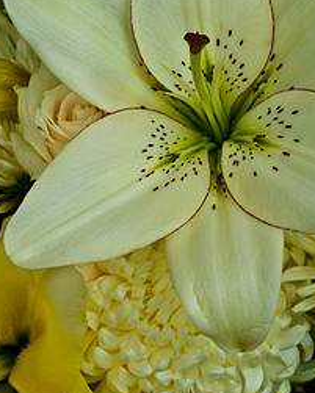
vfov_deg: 12.7
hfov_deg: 10.2
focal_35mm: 151
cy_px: 92
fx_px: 1759
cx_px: 214
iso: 200
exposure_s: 1/50
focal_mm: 60
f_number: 7.1
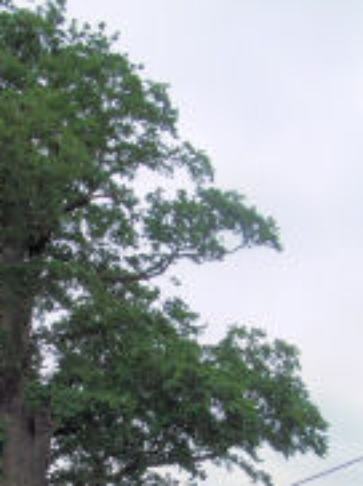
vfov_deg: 25.5
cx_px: 67
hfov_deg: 19.6
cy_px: 441
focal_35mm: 74
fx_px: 1037
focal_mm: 5.8
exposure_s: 1/800
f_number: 4.3
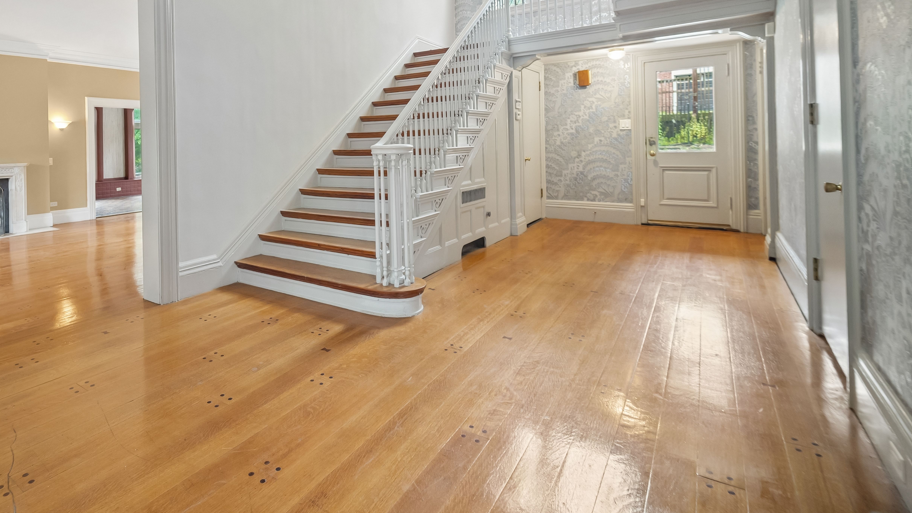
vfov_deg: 37.1
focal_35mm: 31
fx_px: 750
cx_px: 353
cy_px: 143
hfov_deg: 61.9
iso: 2500
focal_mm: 24
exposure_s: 1/80
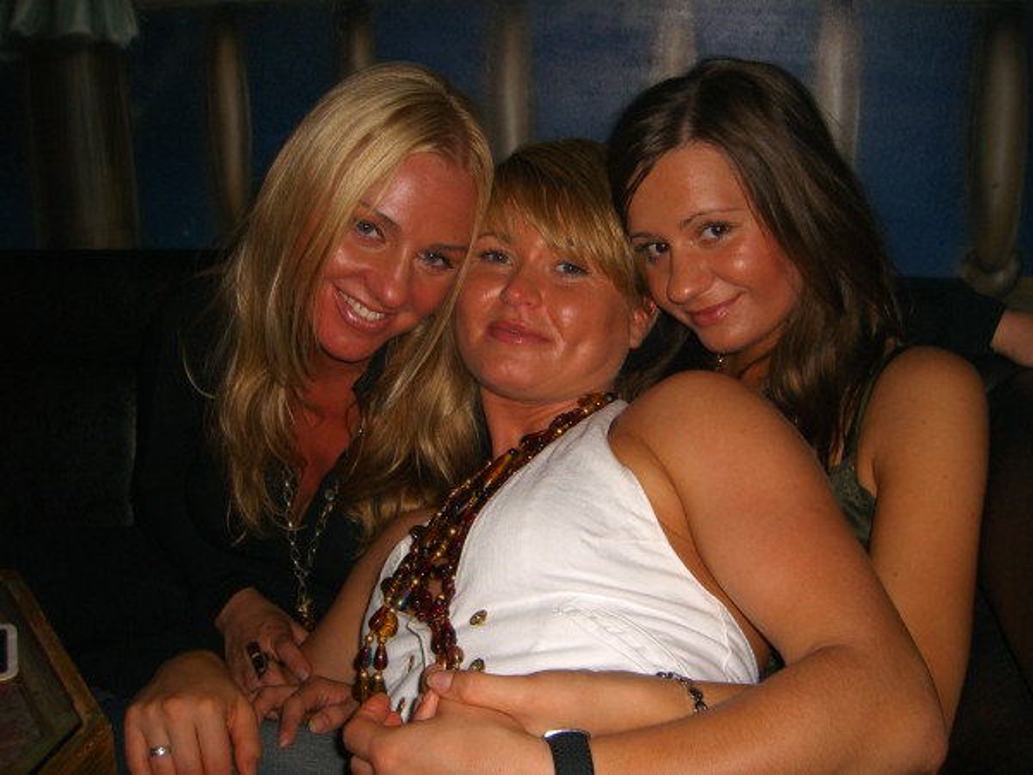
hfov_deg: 49.0
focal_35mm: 38
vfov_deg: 37.7
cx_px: 516
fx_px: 1134
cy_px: 388
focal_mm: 7.9
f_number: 2.8
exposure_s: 1/60
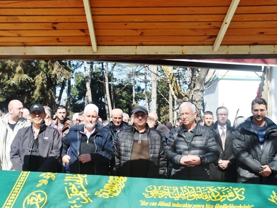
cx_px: 118
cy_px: 104
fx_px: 308
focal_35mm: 39
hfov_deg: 48.2
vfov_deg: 37.2
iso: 200
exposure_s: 1/400
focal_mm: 23
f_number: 10
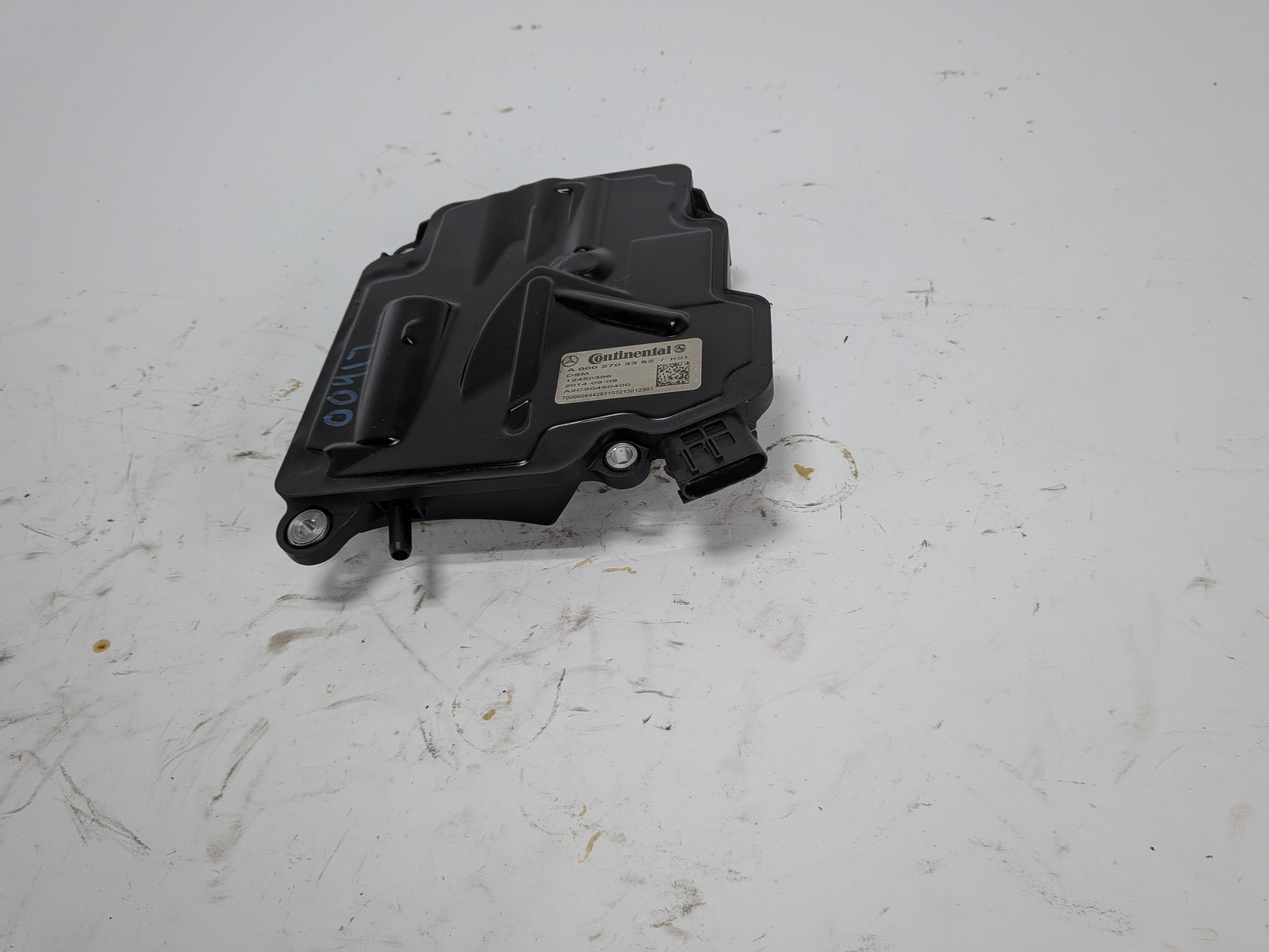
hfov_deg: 71.6
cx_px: 634
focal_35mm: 24
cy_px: 476
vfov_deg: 56.8
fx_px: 880
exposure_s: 1/557
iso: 42
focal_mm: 4.53
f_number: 1.7
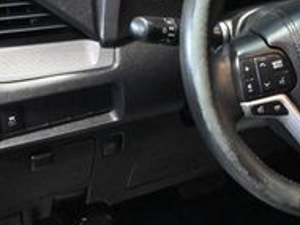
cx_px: 349
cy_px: 104
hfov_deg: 21.6
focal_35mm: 85
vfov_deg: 17.4
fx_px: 736
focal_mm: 17.5
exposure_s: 1/60
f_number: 3.5
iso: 12800
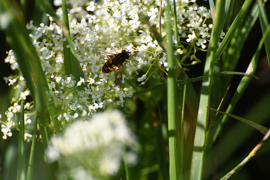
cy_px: 90
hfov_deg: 5.1
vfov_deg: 3.4
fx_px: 3053
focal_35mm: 407
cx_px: 135
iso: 1000
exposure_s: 1/2500
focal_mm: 270
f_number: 8
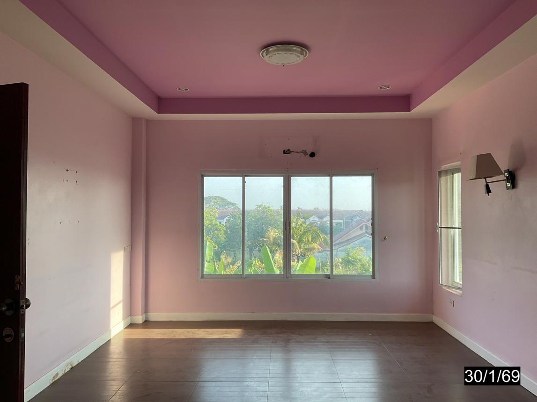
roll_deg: +0.8
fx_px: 450
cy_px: 201
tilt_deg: +1.2
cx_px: 268
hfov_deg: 61.7
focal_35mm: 29
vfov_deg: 48.2
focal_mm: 3
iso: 20
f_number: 1.8
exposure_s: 1/100
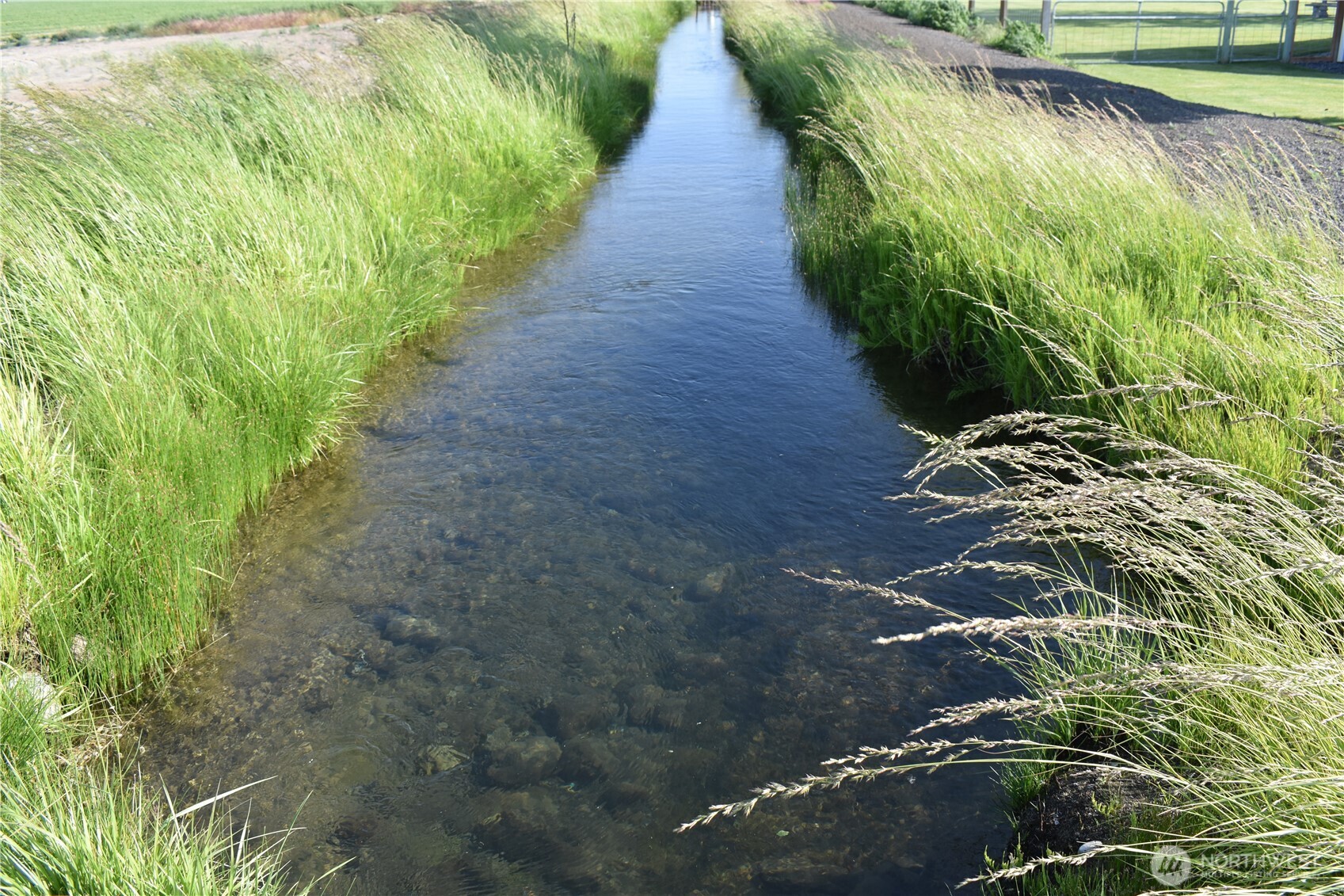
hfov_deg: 59.5
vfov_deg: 41.7
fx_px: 1176
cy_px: 448
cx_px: 672
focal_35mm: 32
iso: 200
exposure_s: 1/250
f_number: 7.1
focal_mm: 21
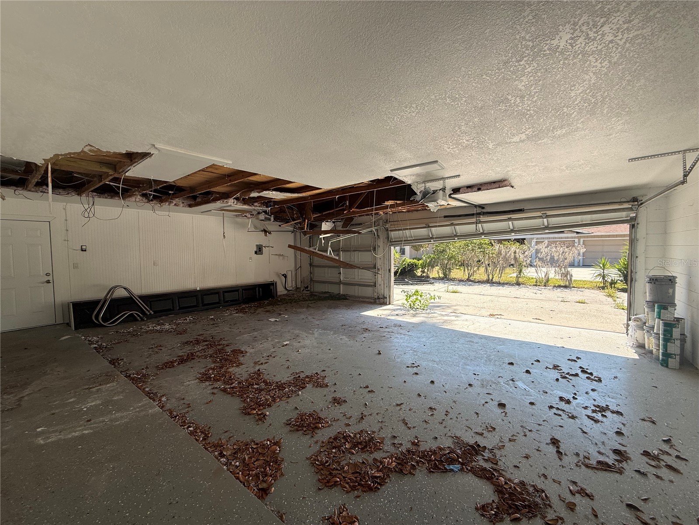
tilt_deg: -2.6
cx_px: 350
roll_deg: +0.3
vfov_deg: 85.7
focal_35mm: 14
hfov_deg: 102.1
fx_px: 283
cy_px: 262
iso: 50
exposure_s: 1/338
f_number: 2.2
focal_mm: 2.22
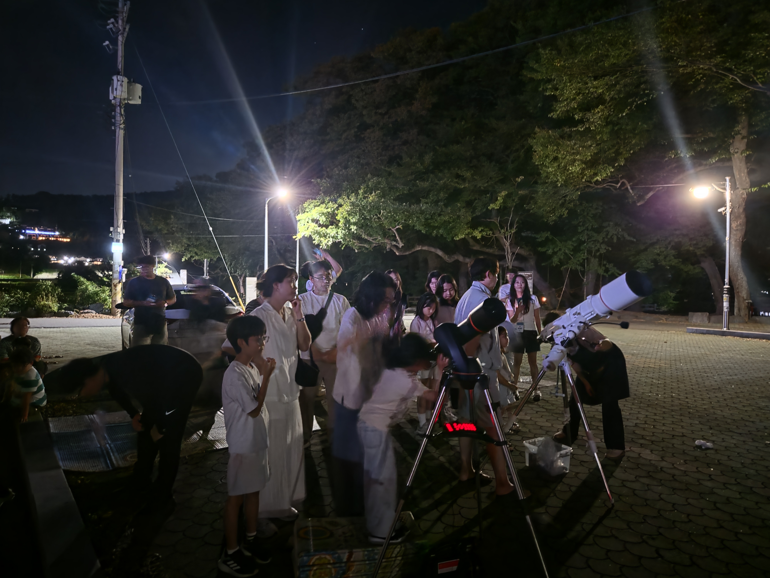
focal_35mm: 23
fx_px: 512
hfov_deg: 73.9
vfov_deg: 58.9
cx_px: 385
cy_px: 289
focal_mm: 5.4
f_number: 1.8
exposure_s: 1/4
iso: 2500
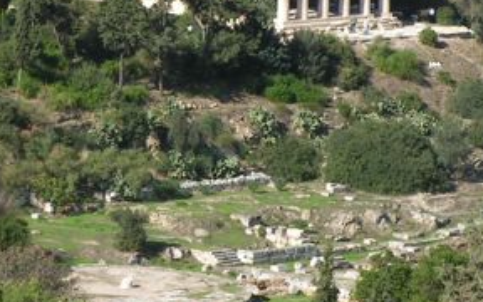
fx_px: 6147
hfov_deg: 4.5
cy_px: 3
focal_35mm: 467
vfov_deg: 2.8
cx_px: 203
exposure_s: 1/400
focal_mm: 32.9
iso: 50
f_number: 5
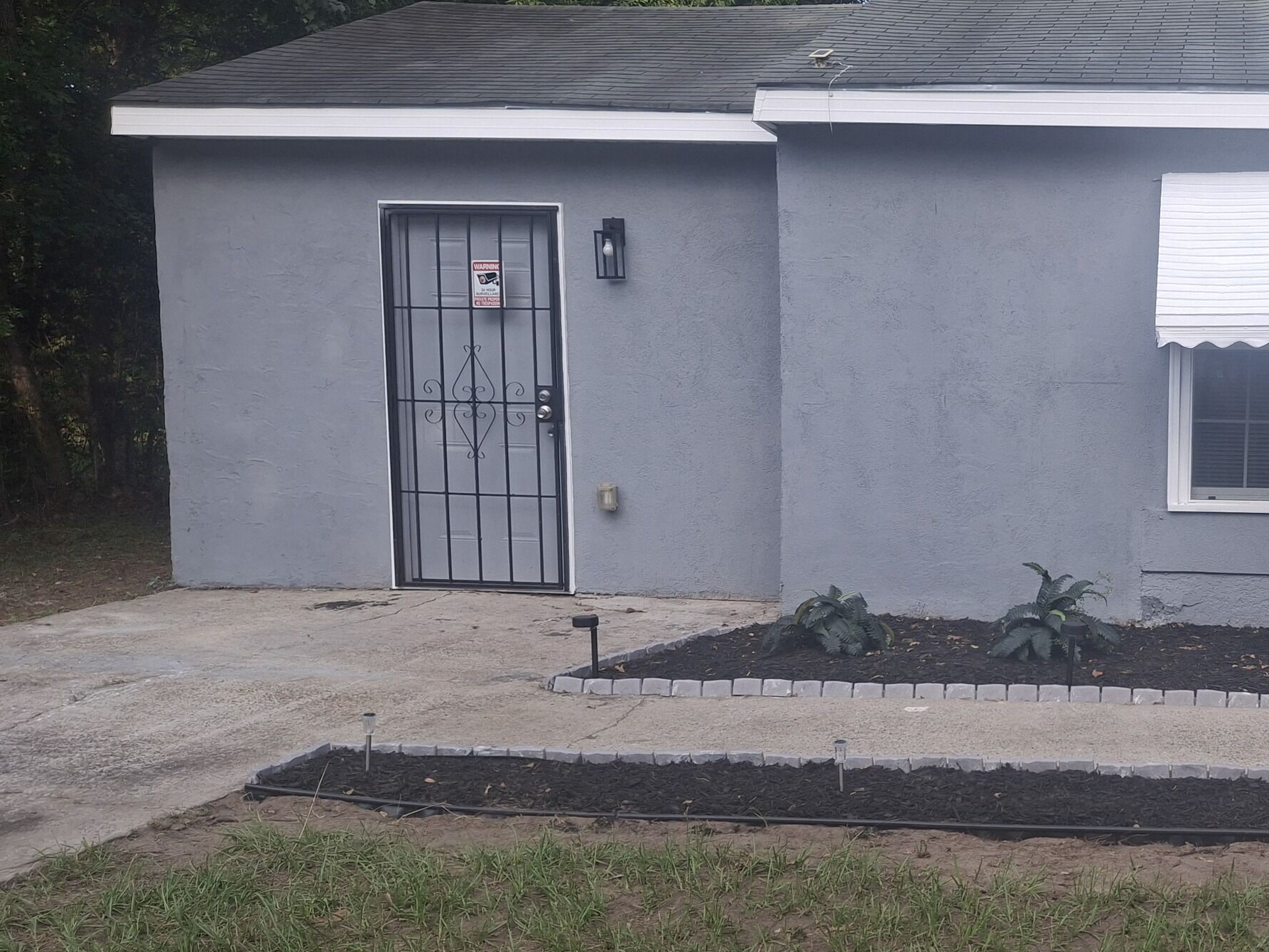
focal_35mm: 43
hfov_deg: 41.9
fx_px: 1577
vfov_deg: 33.6
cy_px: 534
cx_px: 1013
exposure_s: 1/434
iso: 32
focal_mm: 4.69
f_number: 1.8
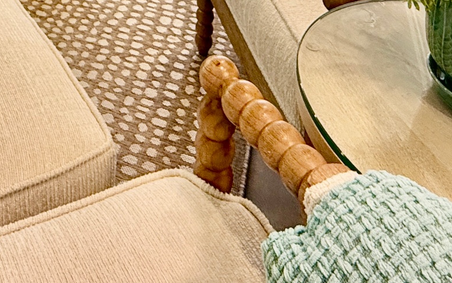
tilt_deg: -8.3
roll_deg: -0.6
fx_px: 604
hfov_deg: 38.9
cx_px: 69
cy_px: -253
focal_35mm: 49
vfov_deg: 18.9
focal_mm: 2.22
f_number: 2.2
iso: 400
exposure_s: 1/120
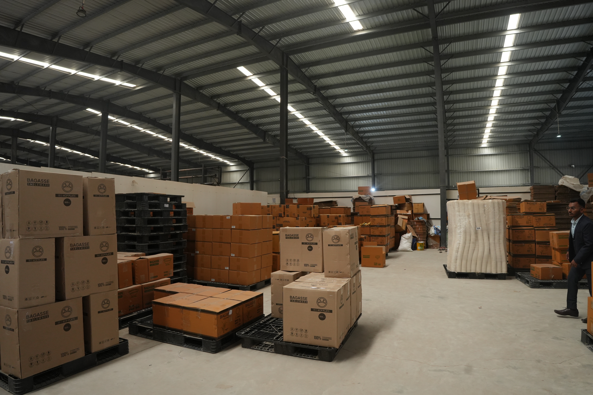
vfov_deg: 61.9
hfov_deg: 84.0
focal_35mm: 20
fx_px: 329
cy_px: 198
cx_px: 296
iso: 1250
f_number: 5
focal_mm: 20
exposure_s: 1/160
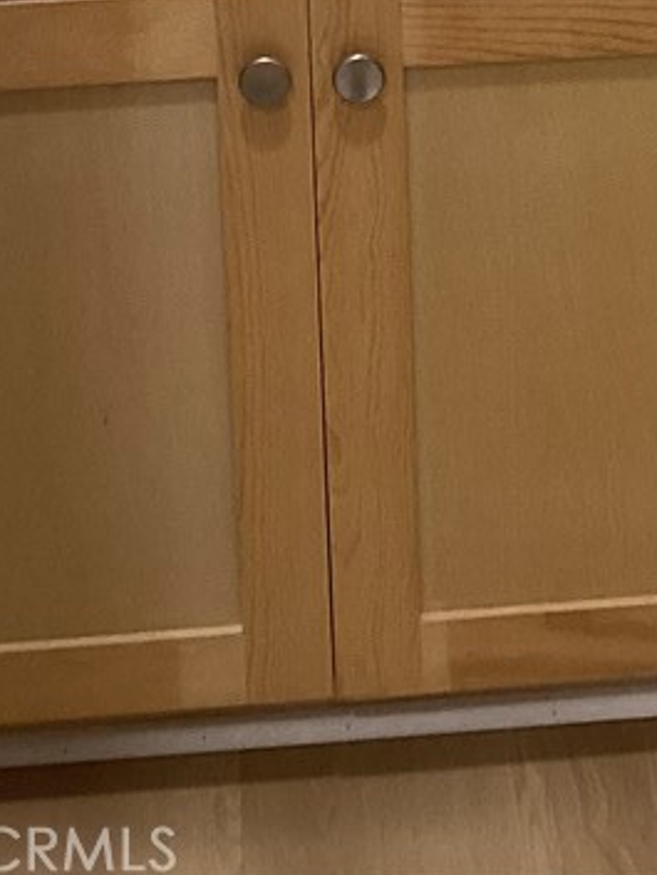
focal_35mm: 90
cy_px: -384
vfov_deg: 19.4
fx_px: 2276
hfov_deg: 16.4
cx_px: 424
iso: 125
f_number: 2.4
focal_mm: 3.3
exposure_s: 1/60
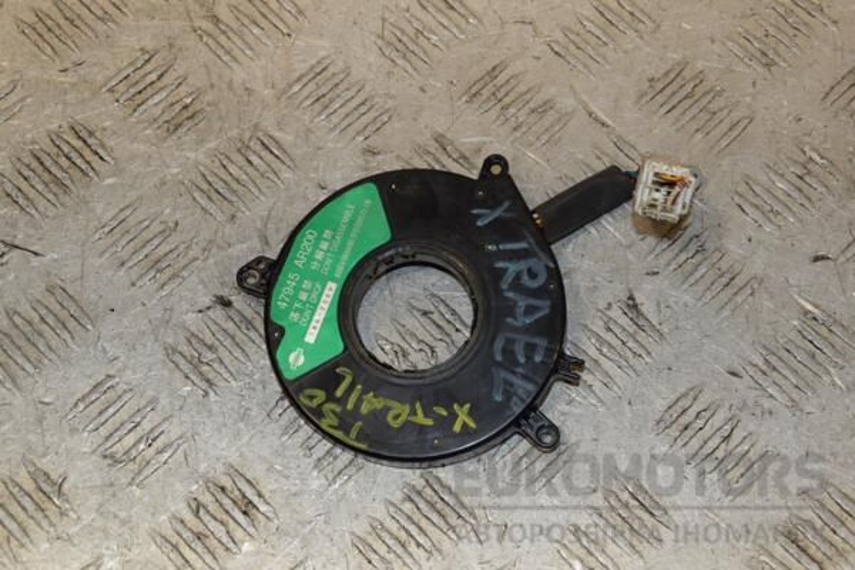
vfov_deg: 20.2
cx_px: 428
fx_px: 1603
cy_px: 285
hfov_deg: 29.9
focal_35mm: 68
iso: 800
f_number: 9
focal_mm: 45
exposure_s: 1/200
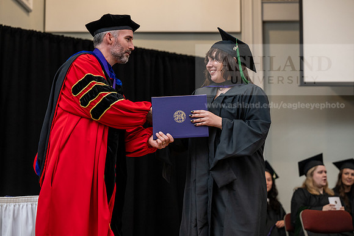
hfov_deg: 22.4
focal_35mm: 91
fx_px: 895
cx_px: 177
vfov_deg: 15.0
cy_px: 118
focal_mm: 91
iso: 1600
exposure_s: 1/200
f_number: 3.5
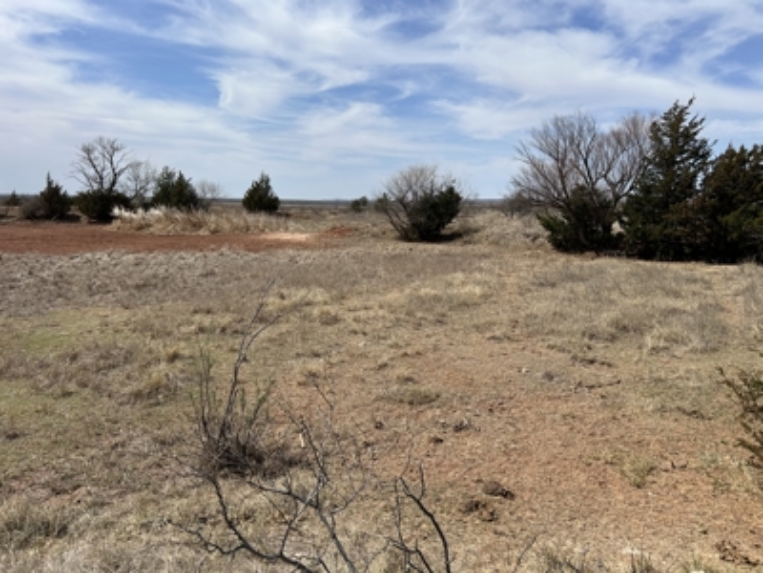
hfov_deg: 67.3
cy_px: 286
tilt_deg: -9.3
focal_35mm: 26
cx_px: 382
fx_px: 573
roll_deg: -0.8
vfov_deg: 53.1
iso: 50
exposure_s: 1/6993
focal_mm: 5.7
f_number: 1.5
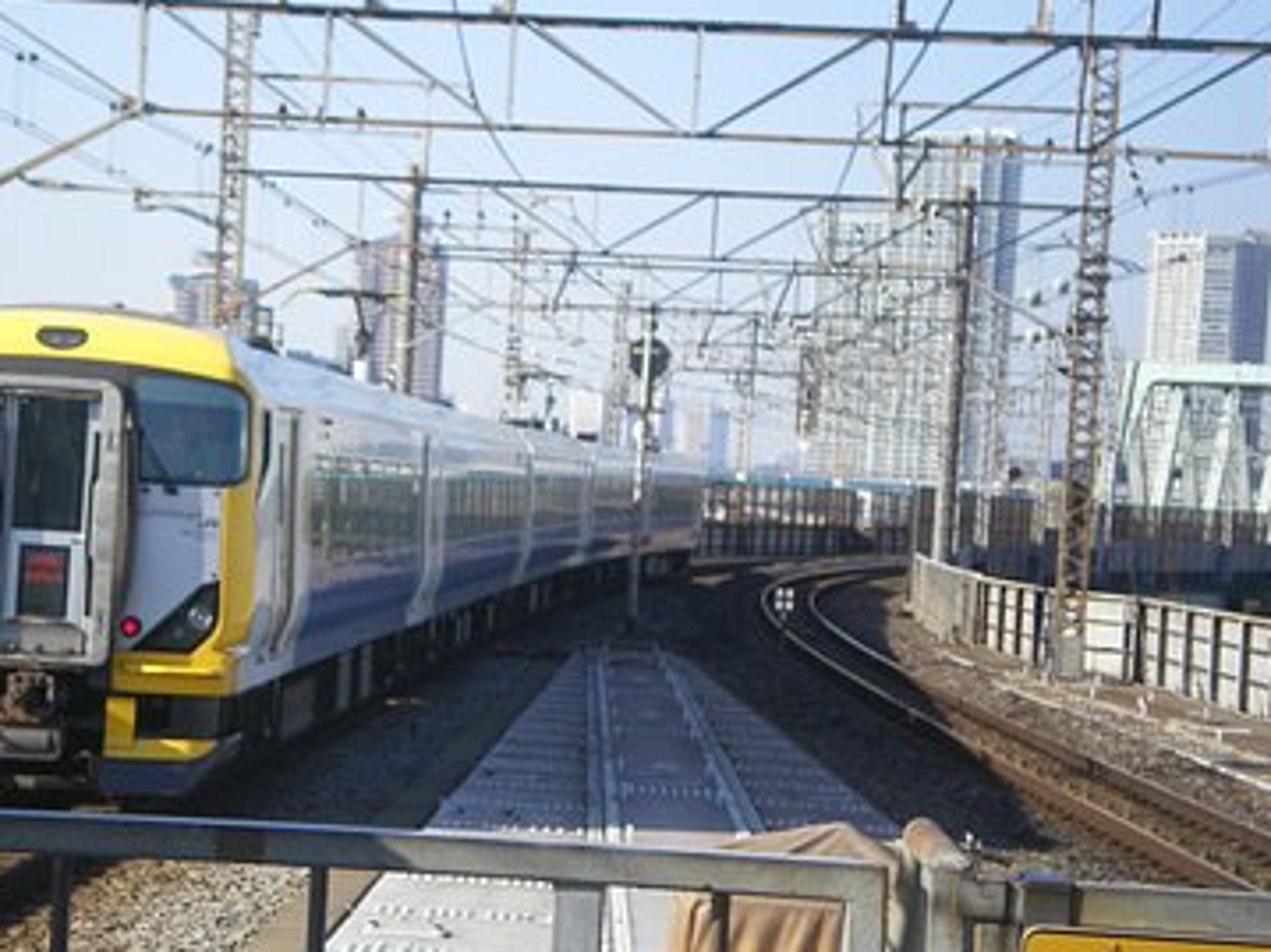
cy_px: 527
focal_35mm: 124
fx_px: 4551
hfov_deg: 15.8
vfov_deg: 11.9
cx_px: 382
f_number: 5.1
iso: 64
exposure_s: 1/160
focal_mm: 14.3
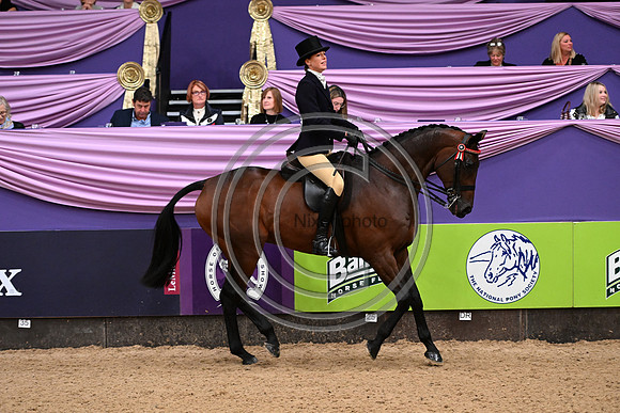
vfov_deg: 14.9
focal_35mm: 92
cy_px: 206
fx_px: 1585
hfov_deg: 22.1
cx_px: 310
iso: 6400
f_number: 3.2
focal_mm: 92
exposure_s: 1/640
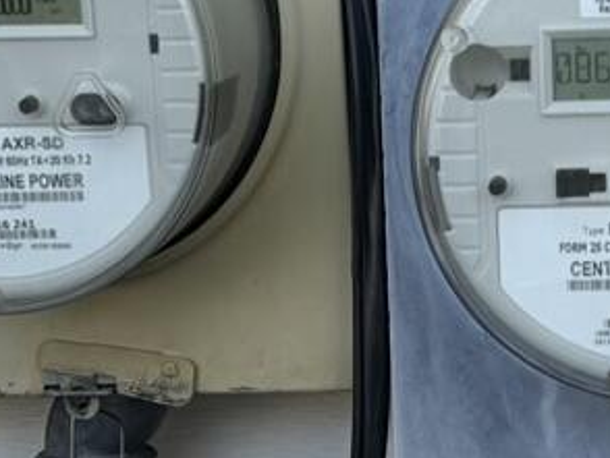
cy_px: 560
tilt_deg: -15.6
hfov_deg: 11.8
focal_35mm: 167
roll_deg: +1.0
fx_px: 2945
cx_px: 473
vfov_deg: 8.8
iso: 80
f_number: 1.78
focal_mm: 6.76
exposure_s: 1/622
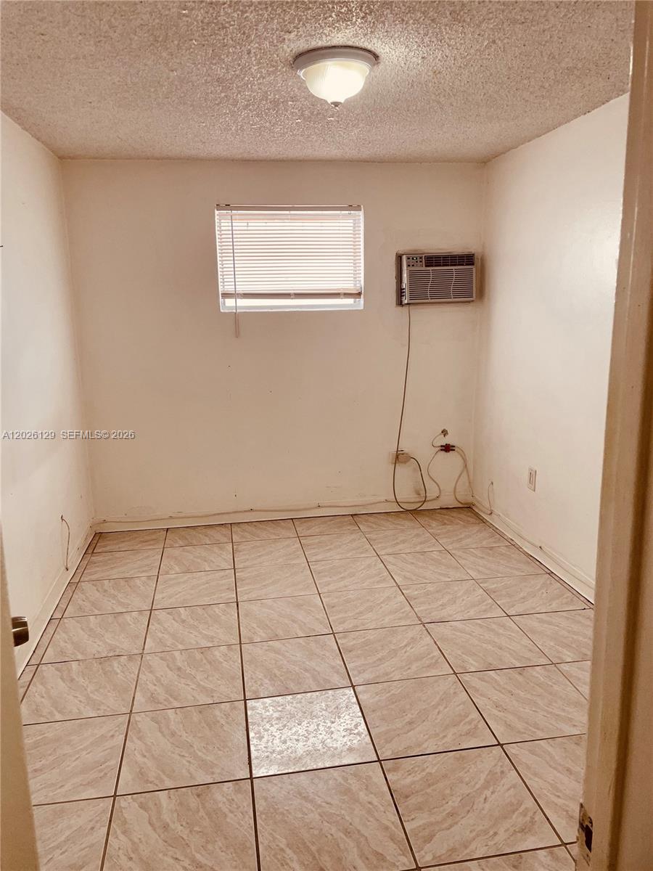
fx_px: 654
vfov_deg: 67.3
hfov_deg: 53.1
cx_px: 326
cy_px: 436
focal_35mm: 26
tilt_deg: -11.2
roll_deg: +0.8
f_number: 1.6
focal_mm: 4.2
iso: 100
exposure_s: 1/120
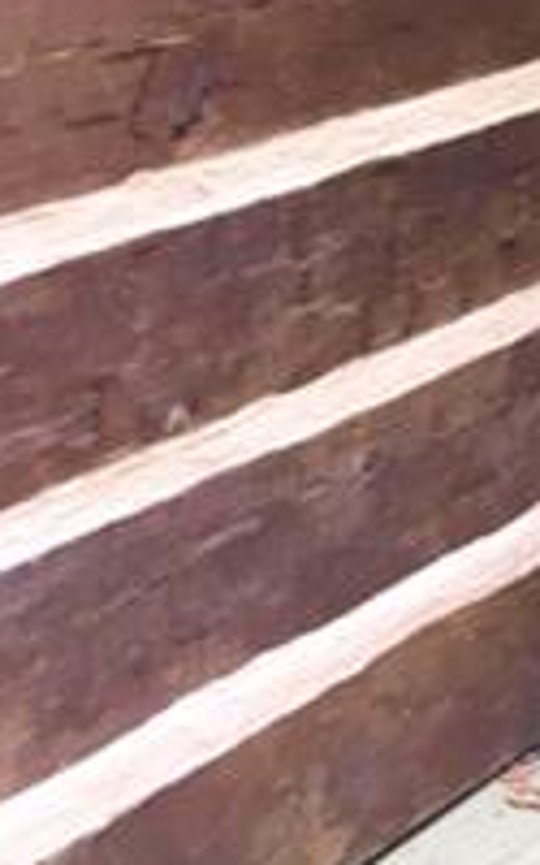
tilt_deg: -0.3
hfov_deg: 10.3
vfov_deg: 16.6
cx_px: 1067
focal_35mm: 118
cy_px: -294
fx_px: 2779
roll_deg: +0.8
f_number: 2.2
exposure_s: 1/120
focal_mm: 4.15
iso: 50
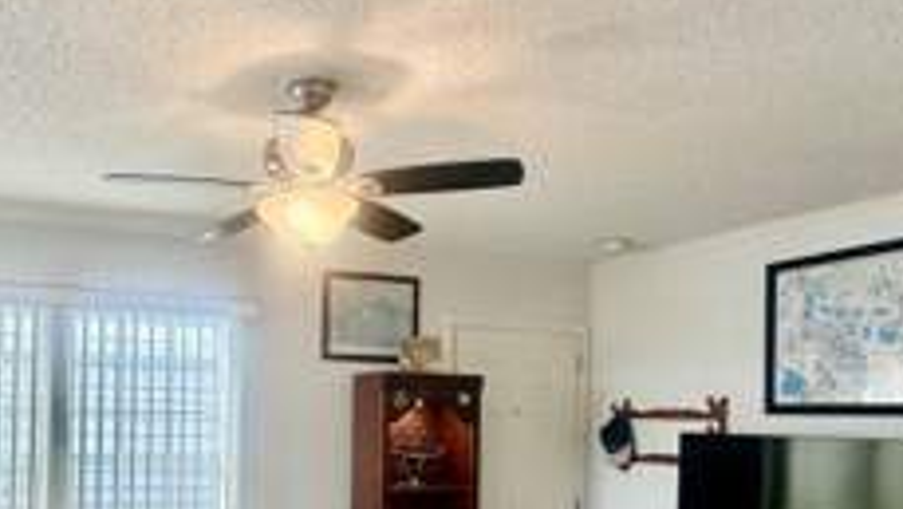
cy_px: 406
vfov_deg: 35.5
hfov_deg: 58.2
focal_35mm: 32
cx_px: 237
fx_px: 766
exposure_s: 1/120
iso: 40
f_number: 2.2
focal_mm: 2.22
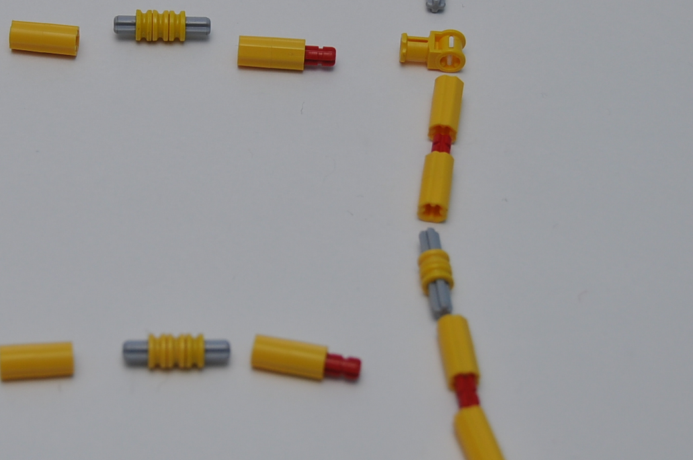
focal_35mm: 135
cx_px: 253
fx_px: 2595
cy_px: 198
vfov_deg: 10.1
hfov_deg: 15.2
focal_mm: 44
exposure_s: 1/60
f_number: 5
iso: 200
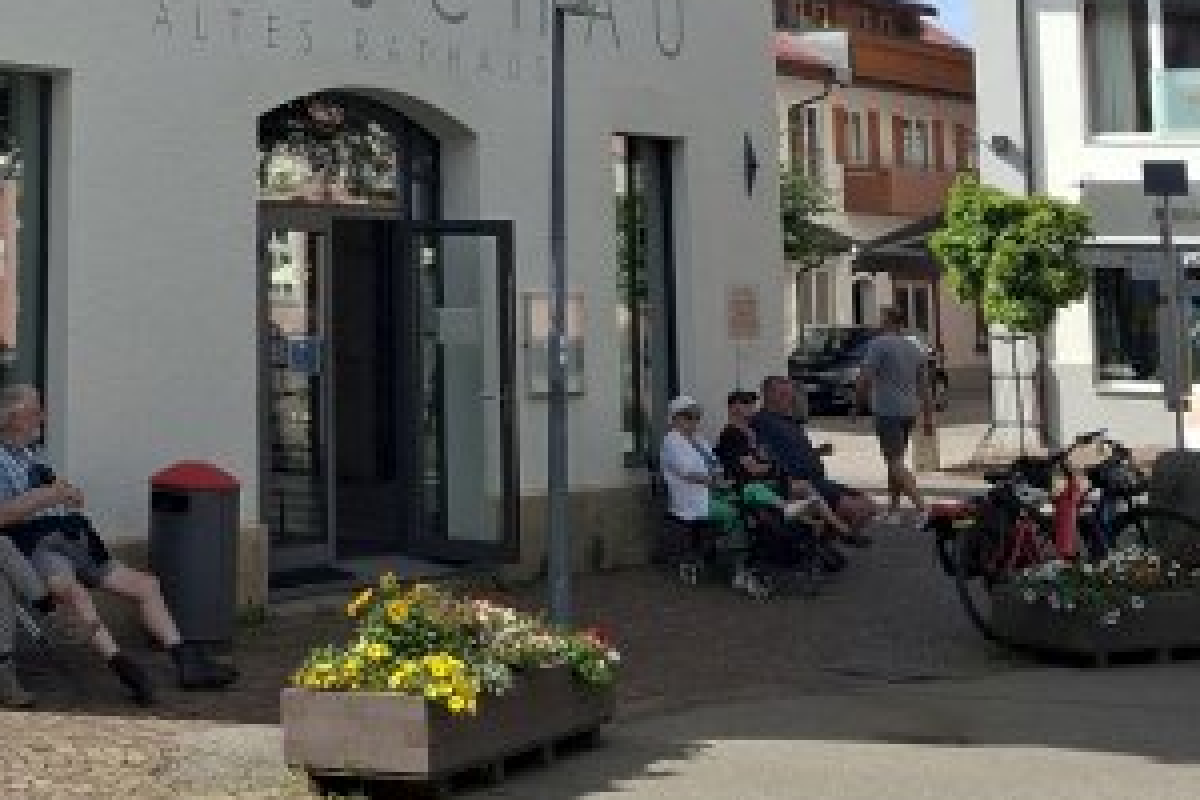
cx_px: 152
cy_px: -58
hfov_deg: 28.7
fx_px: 2266
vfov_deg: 19.3
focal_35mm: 68
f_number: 1.8
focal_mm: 5.54
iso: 50
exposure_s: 1/1340
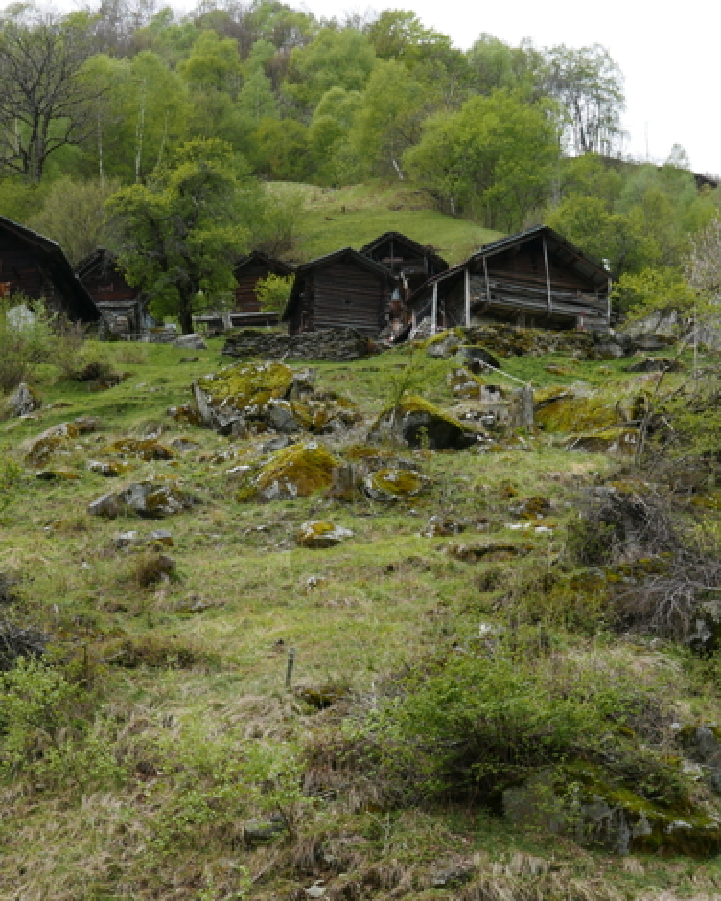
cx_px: 329
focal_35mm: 80
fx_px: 2134
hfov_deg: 19.2
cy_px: 479
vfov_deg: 23.8
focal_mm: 22.7
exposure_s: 1/320
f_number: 5.6
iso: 200
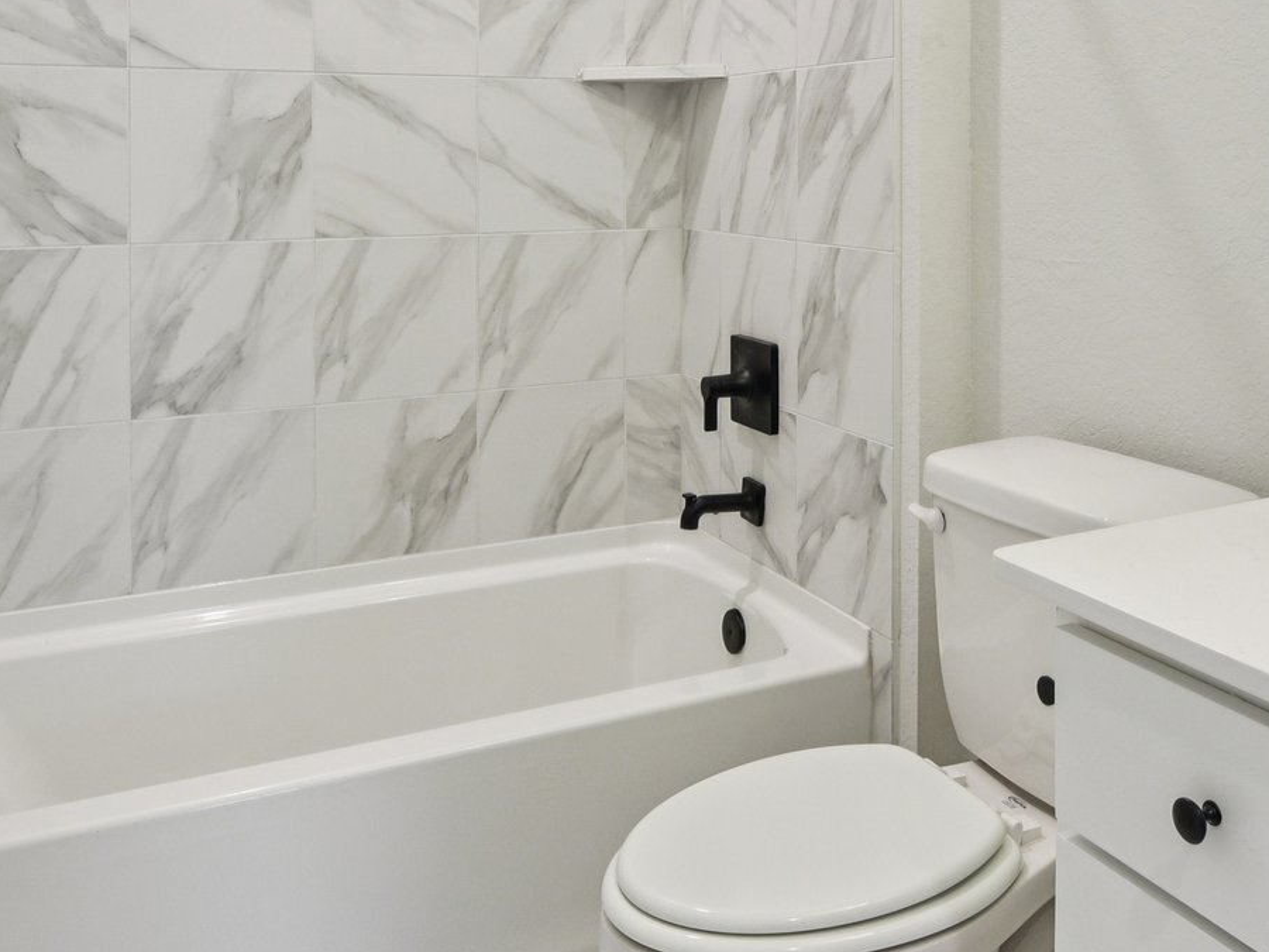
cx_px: 787
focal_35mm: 35
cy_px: 157
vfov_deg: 38.8
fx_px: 1283
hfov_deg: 52.1
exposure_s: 1/15
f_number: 8
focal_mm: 16
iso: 560
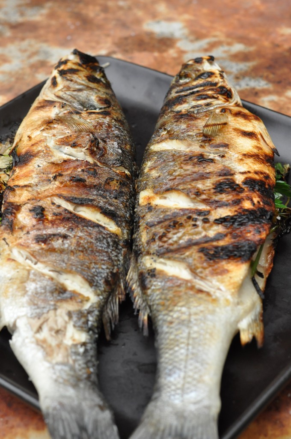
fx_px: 912
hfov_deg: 18.1
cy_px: 220
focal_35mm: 75
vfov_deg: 27.0
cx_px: 146
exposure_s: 1/200
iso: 800
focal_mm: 50
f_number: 7.1
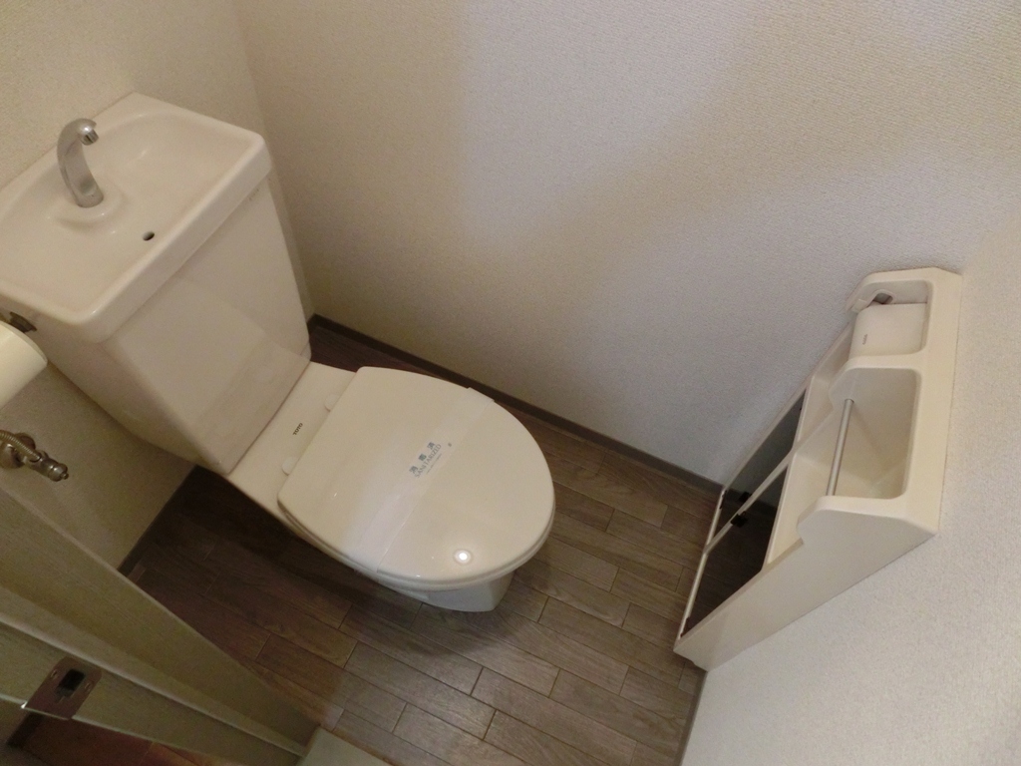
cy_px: 383
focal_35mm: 24
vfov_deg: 56.8
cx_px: 510
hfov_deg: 71.6
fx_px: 708
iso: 800
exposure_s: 1/60
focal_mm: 4.24
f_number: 3
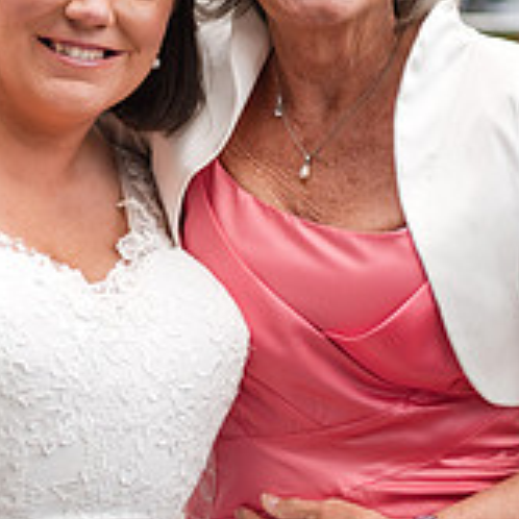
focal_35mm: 104
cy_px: 77
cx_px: 213
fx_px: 1764
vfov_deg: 16.6
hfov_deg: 16.7
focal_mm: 35
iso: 100
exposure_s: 1/800
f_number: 1.8
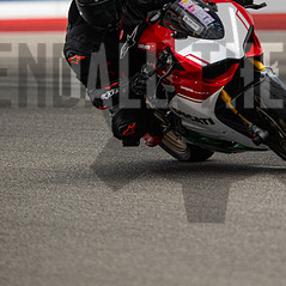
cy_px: 77
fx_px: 5777
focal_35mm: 618
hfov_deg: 2.8
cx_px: 206
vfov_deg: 2.8
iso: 500
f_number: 2
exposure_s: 1/5000
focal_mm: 200
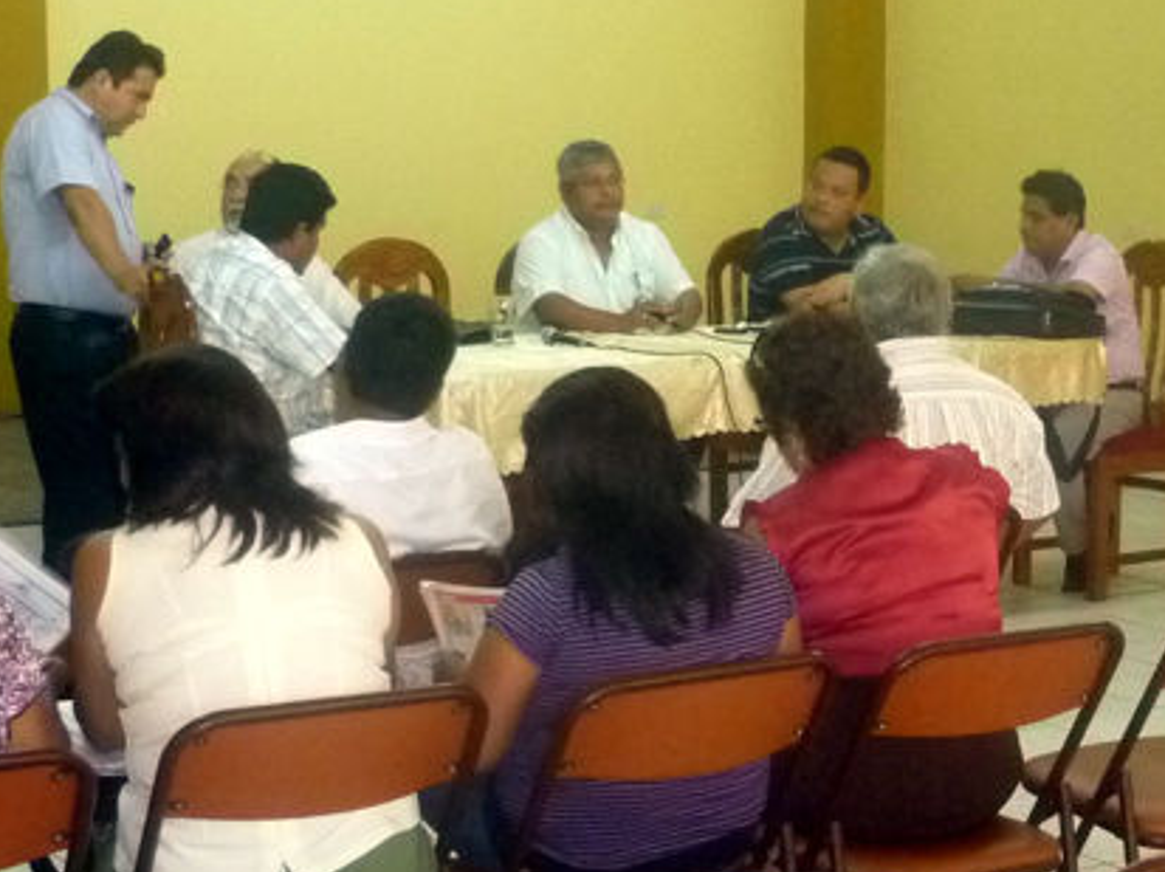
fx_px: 2690
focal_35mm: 80
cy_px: 502
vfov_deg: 18.4
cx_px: 959
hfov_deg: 24.0
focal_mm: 5.5
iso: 500
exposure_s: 1/30
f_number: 2.8
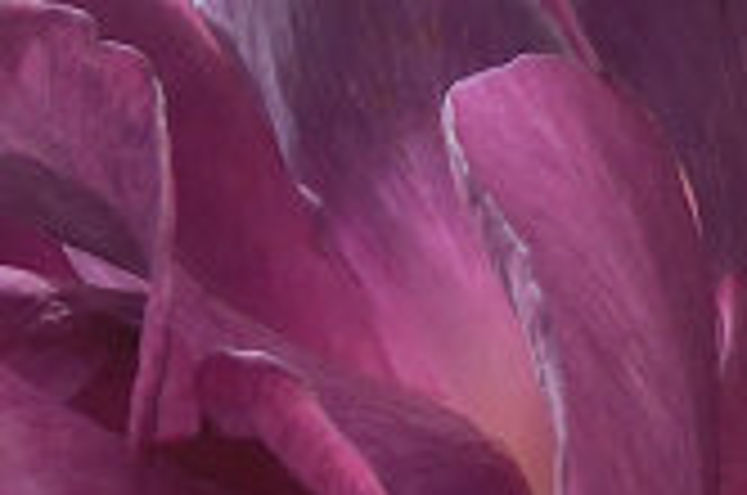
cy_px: 648
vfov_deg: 7.5
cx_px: 1152
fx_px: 3728
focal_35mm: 180
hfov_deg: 11.0
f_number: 8.8
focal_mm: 5
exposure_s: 1/250
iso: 80
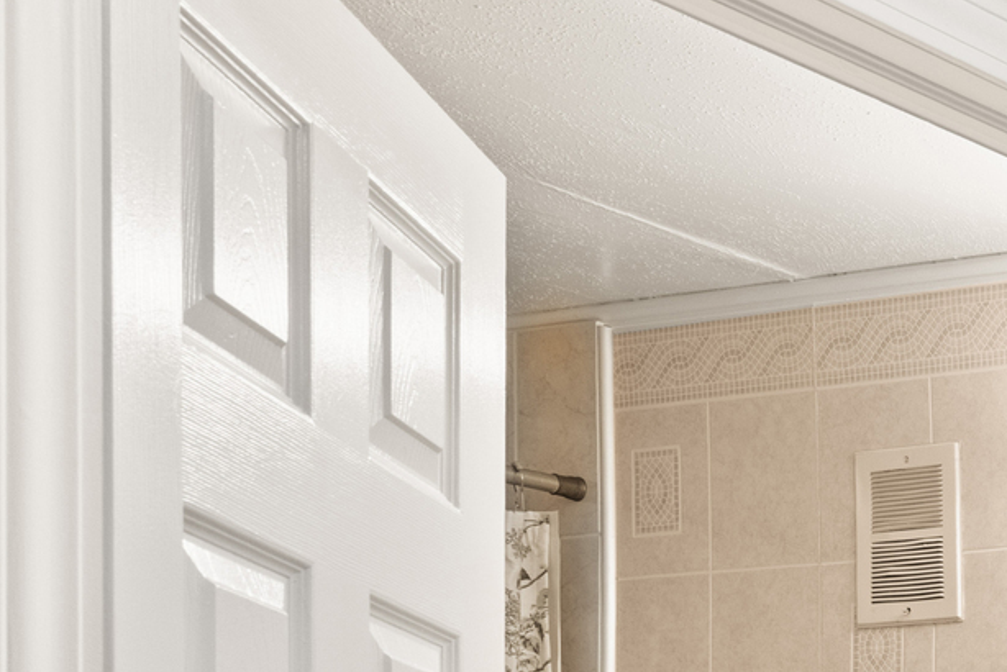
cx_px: 2373
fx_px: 2099
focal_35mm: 75
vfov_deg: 16.4
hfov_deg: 15.4
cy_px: 1052
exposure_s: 1/1.67
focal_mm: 15
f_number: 8
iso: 320
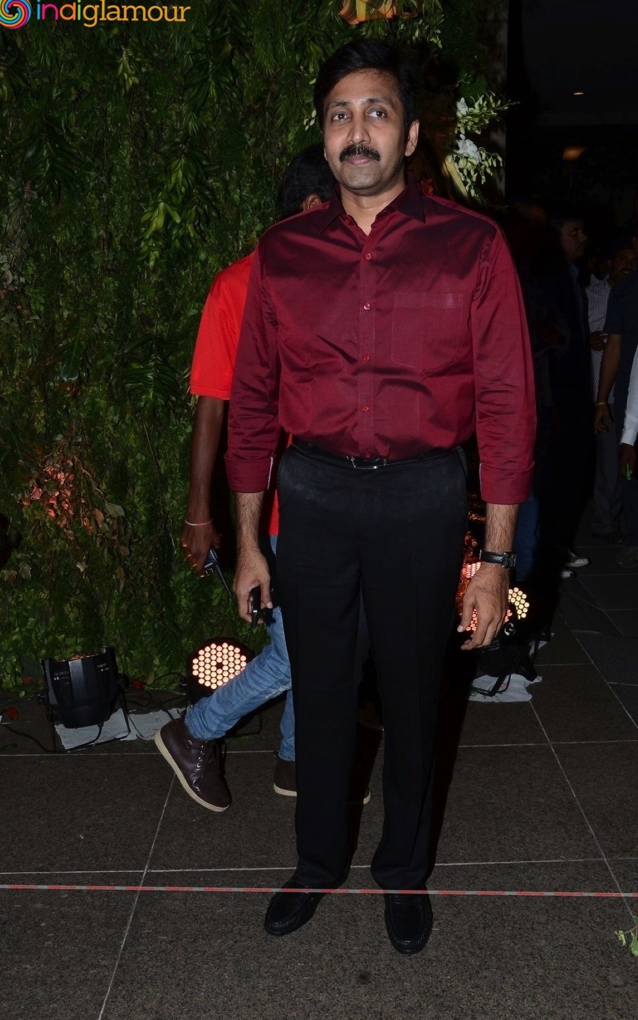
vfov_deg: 56.7
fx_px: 946
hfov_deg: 37.3
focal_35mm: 34
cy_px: 507
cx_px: 334
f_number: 9
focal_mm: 22
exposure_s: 1/125
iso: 500
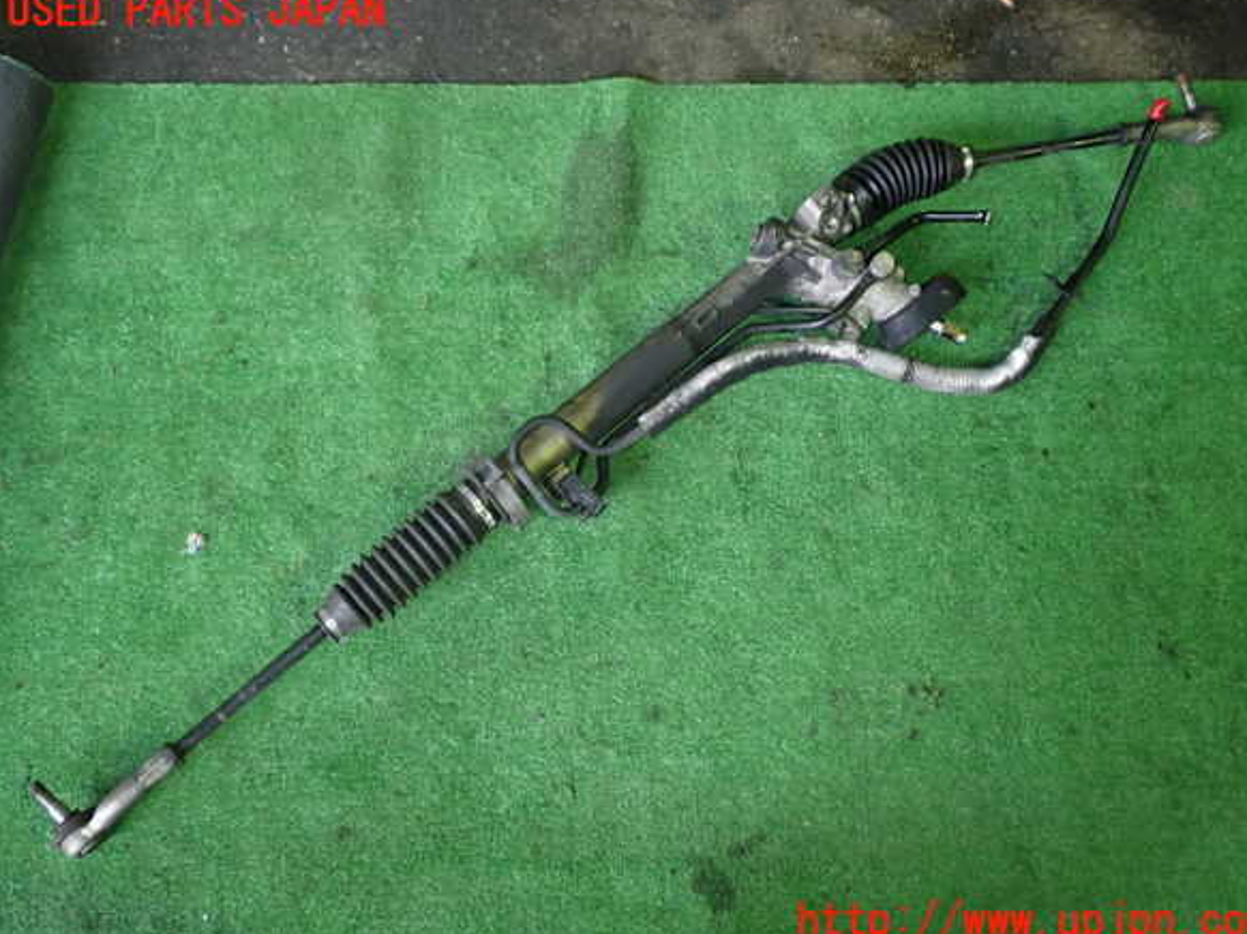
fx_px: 1188
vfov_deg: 42.9
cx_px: 638
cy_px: 467
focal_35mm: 33
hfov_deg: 55.4
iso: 640
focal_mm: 5.79
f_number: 2.4
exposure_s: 1/30
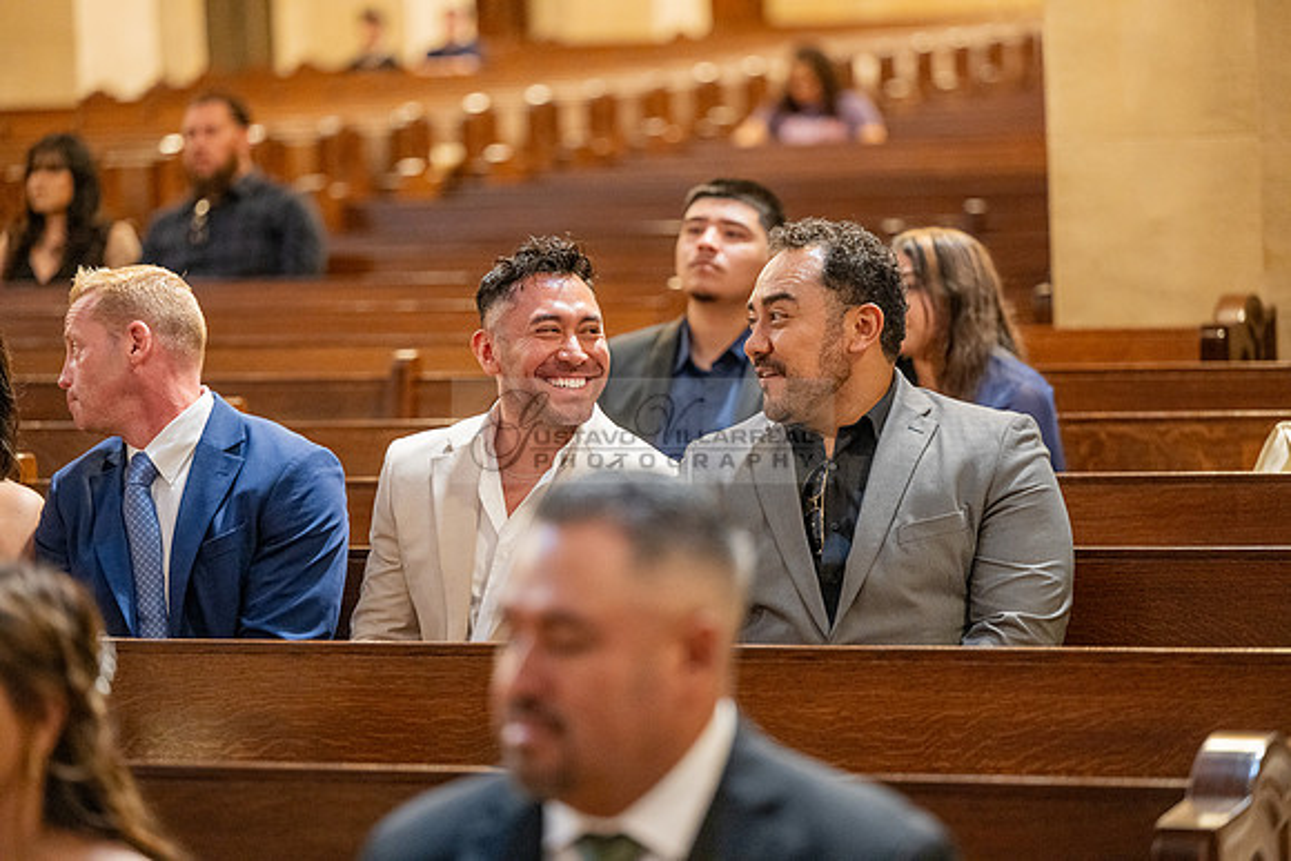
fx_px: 4483
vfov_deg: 11.0
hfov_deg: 16.4
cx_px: 646
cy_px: 430
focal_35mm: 125
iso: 2000
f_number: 2.8
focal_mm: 125
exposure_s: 1/100
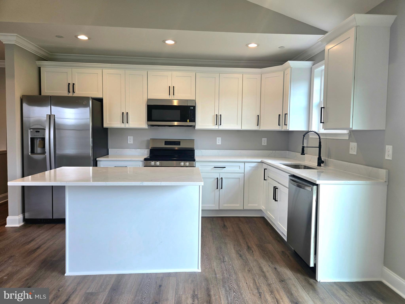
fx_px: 269
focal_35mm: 23
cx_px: 202
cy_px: 152
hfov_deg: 73.9
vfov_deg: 58.9
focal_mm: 5.4
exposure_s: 1/120
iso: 40
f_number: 1.8
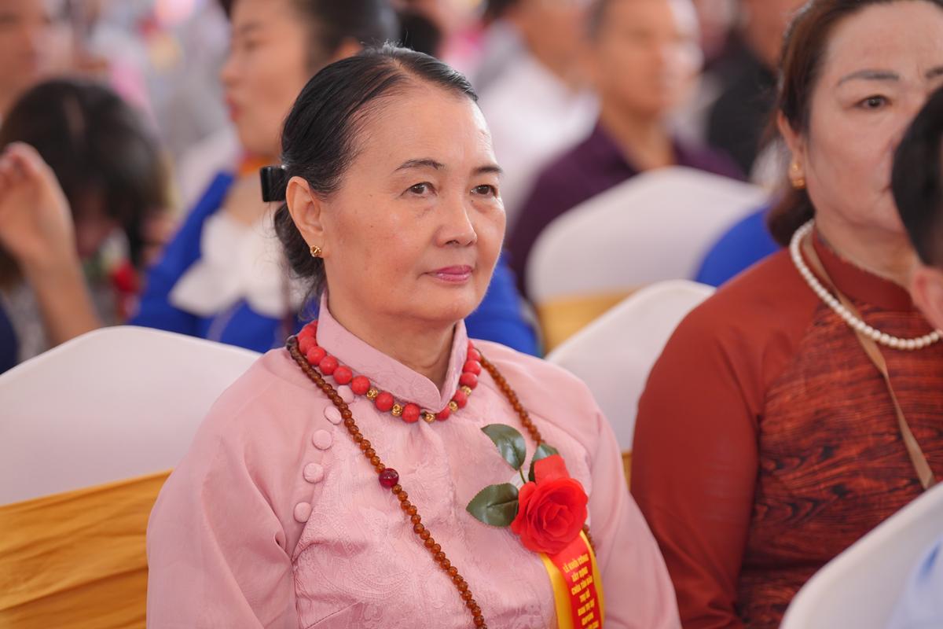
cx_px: 472
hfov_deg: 17.9
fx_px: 2986
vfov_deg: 12.0
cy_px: 314
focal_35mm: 114
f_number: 2.8
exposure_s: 1/160
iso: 800
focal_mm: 114
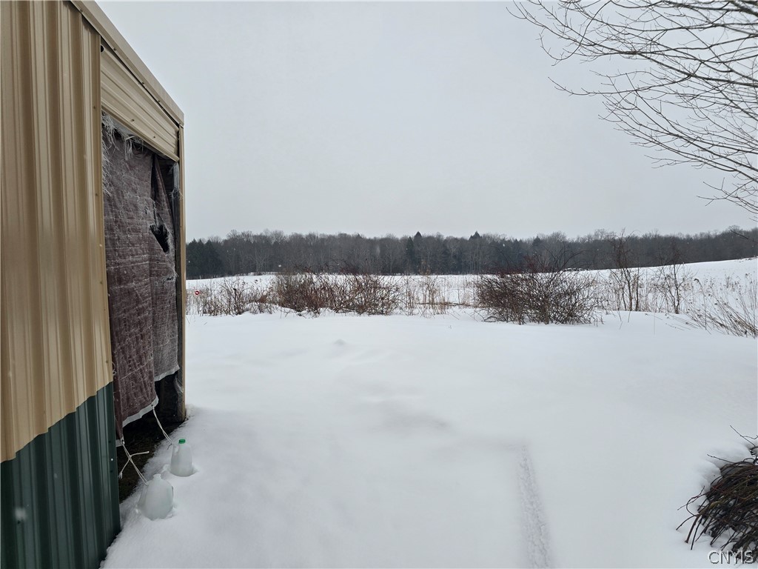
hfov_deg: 73.9
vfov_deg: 58.9
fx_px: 504
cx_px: 379
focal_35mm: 23
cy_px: 284
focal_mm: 6.3
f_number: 1.7
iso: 16
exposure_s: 1/180
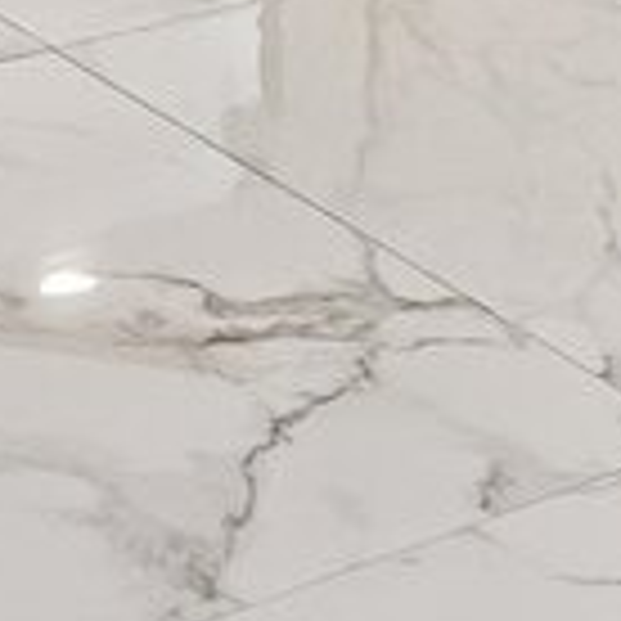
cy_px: -1053
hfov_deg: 10.3
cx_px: 1094
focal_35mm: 160
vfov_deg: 9.3
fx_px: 3247
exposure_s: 1/30
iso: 400
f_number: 8
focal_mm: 16
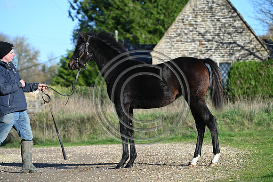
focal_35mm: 145
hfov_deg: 14.2
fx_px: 1100
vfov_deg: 9.5
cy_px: 91
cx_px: 136
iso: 280
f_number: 4.5
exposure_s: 1/1250
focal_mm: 145
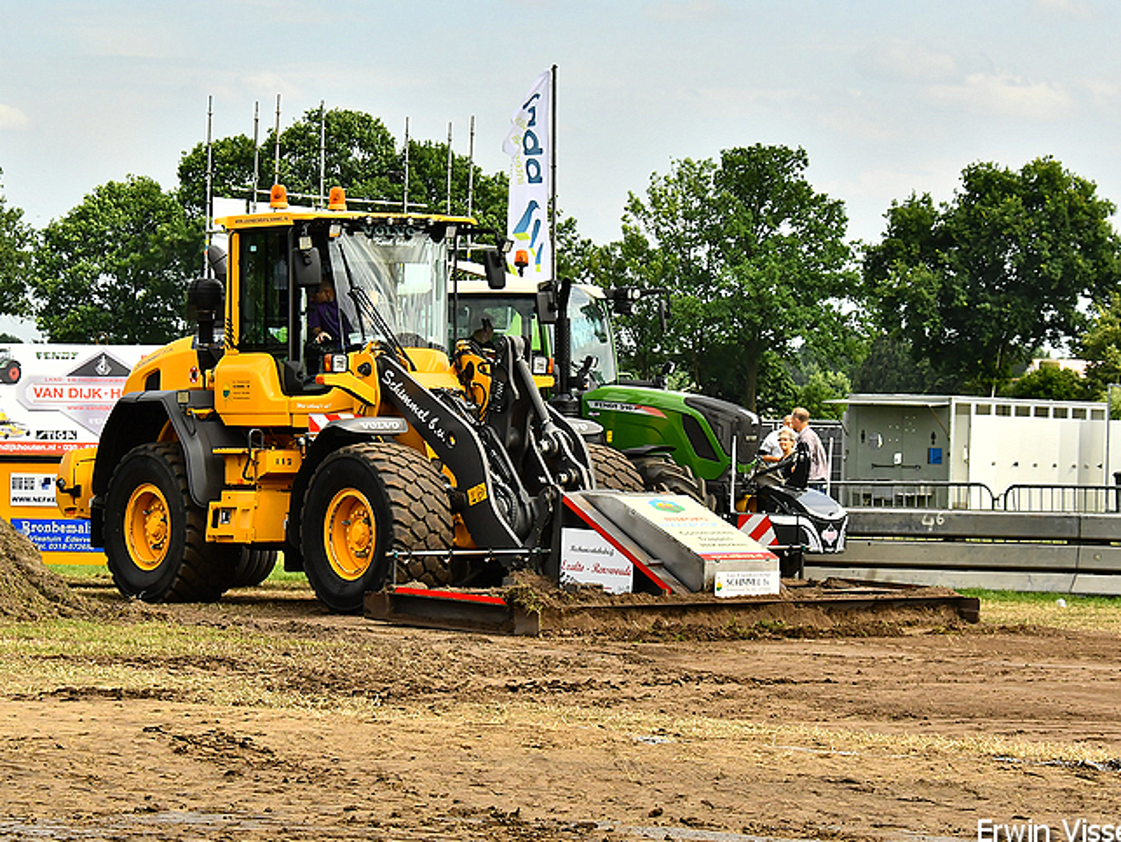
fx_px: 4763
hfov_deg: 13.4
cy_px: 384
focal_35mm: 147
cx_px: 455
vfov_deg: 10.1
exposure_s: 1/1600
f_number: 9
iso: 500
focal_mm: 82
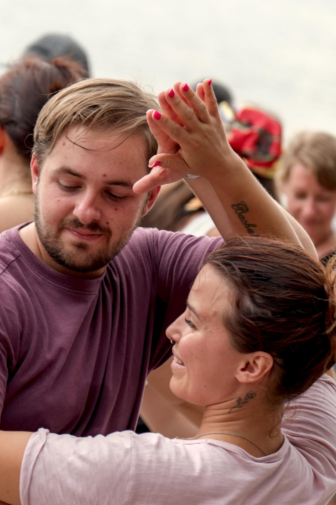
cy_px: 188
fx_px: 3696
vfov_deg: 7.8
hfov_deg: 5.2
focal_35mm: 264
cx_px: 103
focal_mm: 115.9
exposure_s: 1/250
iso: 320
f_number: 4.2
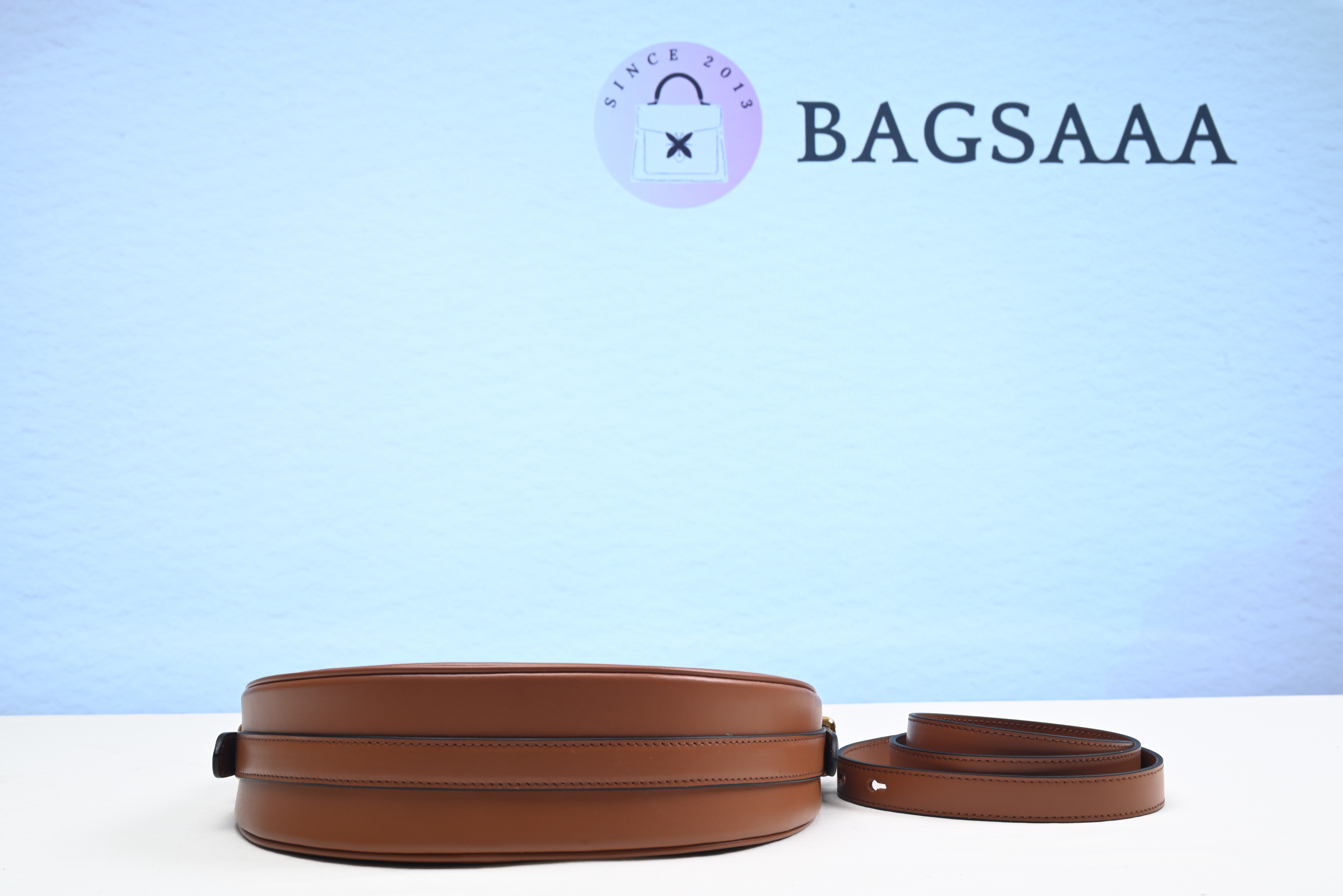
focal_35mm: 41
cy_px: 448
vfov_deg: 32.7
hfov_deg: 47.4
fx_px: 1530
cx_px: 672
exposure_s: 1/2
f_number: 16
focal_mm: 41
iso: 100
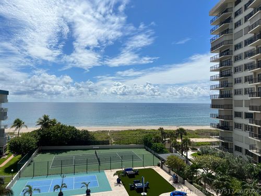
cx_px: 130
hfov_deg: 67.3
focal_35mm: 26
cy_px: 98
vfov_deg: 53.1
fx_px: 196
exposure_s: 1/12658
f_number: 1.5
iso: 50
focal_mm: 5.7
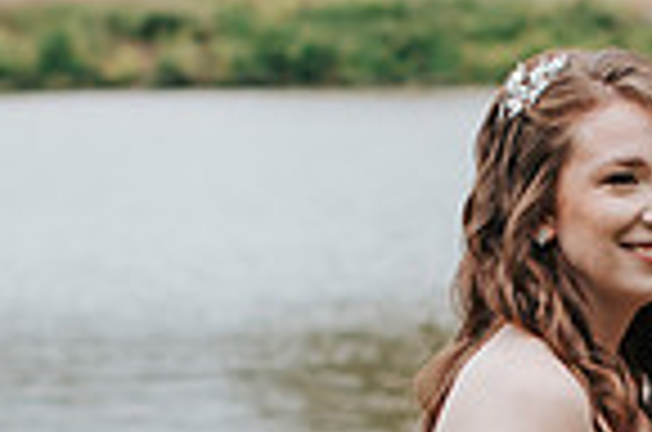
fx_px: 5982
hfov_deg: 6.2
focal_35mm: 331
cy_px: 664
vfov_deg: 4.1
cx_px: 860
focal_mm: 50
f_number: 2.8
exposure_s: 1/1600
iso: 200
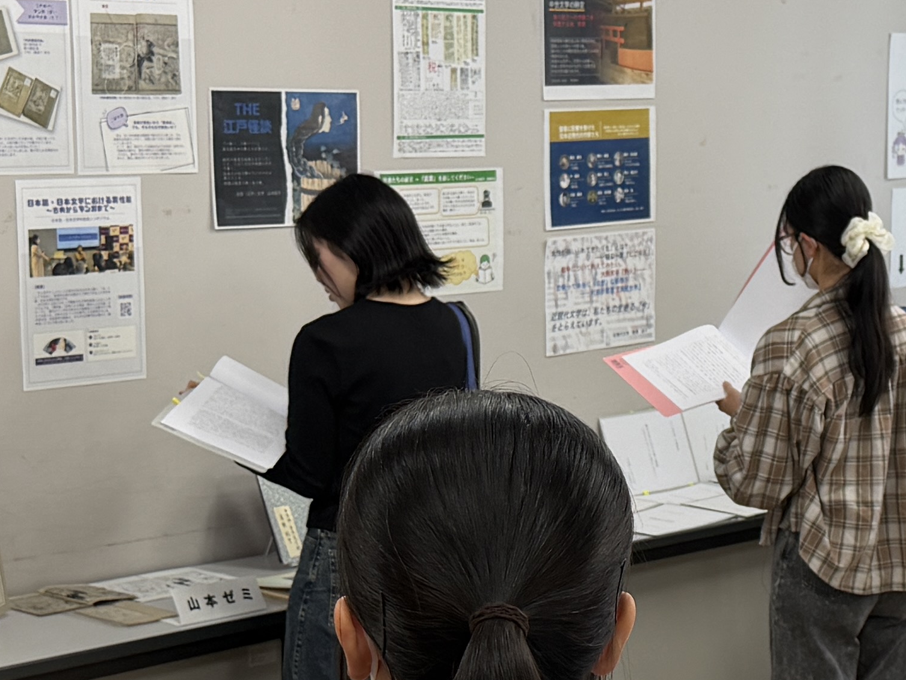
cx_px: 749
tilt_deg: -10.0
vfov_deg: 16.2
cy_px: 485
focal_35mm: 91
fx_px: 2382
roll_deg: -2.2
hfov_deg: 21.2
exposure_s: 1/100
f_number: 1.78
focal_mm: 6.76
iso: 100
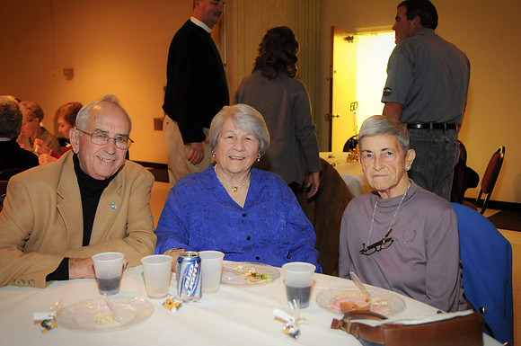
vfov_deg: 34.1
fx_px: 564
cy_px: 173
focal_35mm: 39
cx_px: 260
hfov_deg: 49.6
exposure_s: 1/80
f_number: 2.8
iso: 1600
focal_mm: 26
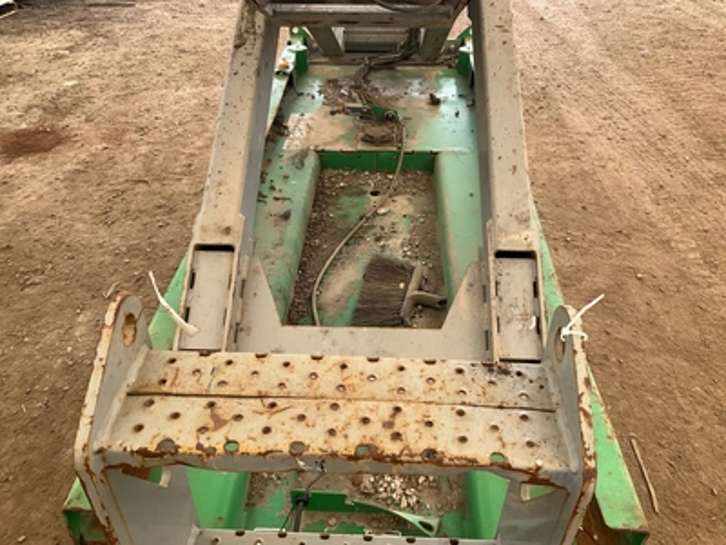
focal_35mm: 29
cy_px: 272
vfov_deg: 48.2
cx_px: 363
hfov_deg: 61.7
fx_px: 608
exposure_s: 1/122
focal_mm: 3
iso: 50
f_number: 1.8
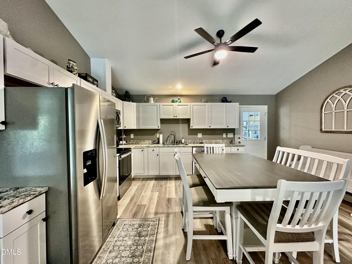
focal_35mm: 14
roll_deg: +0.4
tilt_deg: -1.0
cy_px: 132
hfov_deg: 102.1
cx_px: 176
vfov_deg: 85.7
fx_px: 142
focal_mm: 2.22
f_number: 2.2
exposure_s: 1/60
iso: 400
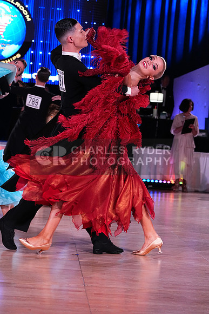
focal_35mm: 95
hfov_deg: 14.4
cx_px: 104
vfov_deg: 21.5
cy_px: 157
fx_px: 827
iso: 5000
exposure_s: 1/320
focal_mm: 95
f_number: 6.3
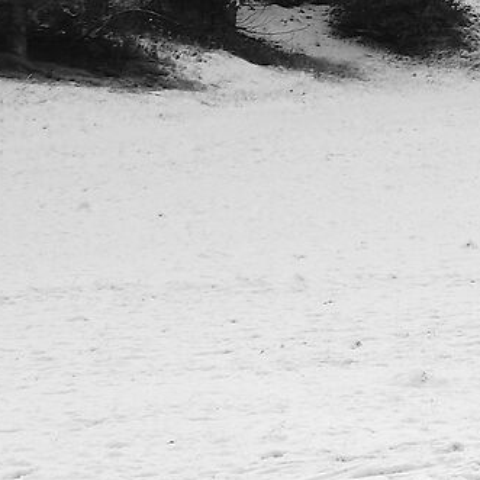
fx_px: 3091
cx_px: 1209
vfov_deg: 8.5
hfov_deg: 8.1
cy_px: -394
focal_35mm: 197
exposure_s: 1/60
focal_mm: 21.2
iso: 200
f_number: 9
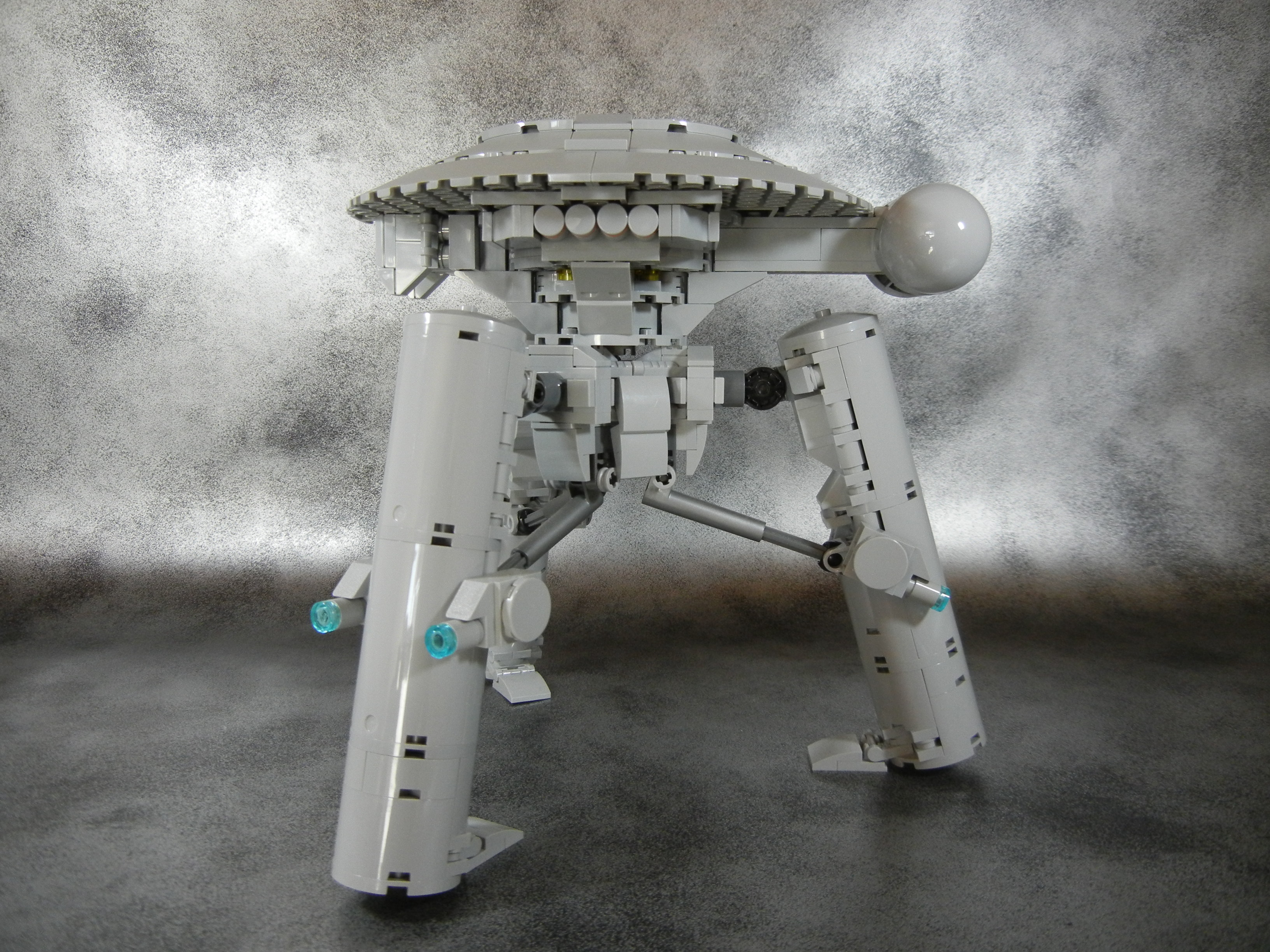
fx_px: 1101
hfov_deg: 60.0
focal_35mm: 30
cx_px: 635
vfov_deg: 46.8
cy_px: 476
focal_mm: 5.4
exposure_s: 1/78.1
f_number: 3.5
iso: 400
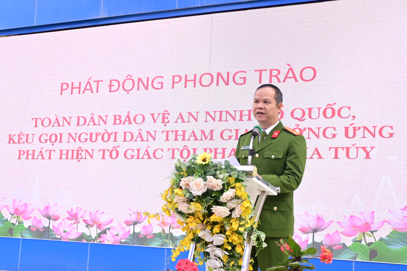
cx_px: 204
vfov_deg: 21.6
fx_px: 712
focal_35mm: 63
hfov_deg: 31.9
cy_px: 136
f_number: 4.5
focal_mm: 42
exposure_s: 1/200
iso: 500
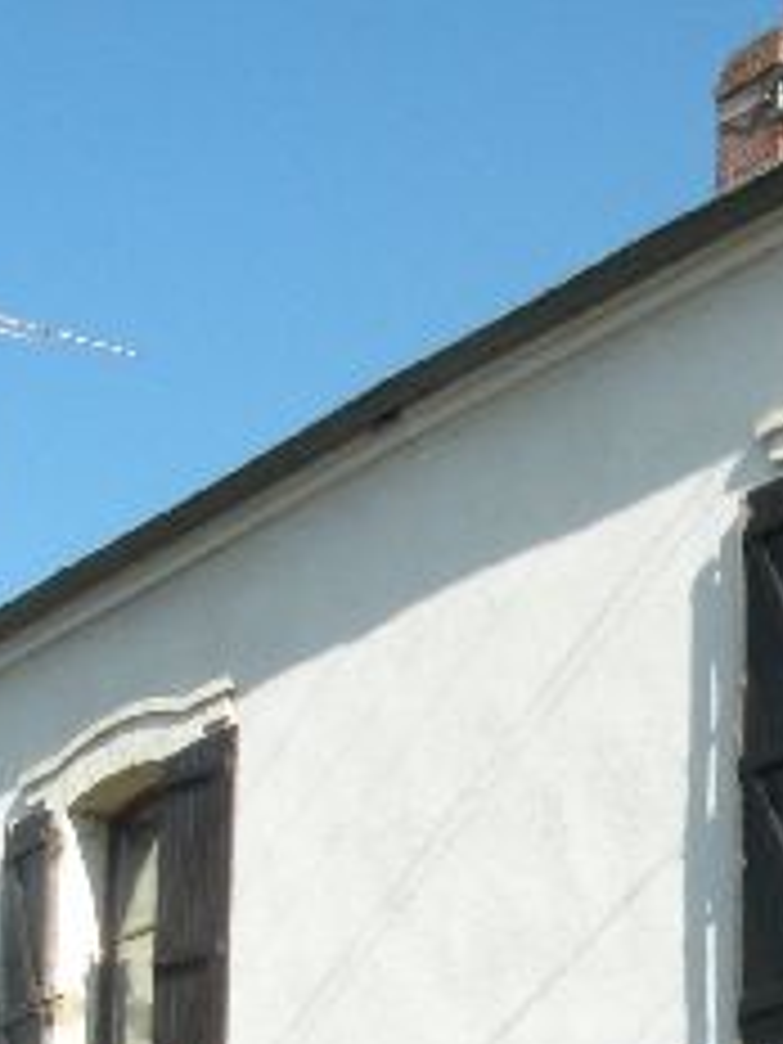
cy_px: 1166
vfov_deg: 20.1
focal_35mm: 93
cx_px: 1107
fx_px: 2805
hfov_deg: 14.9
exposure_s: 1/125
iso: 100
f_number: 8
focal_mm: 4.7
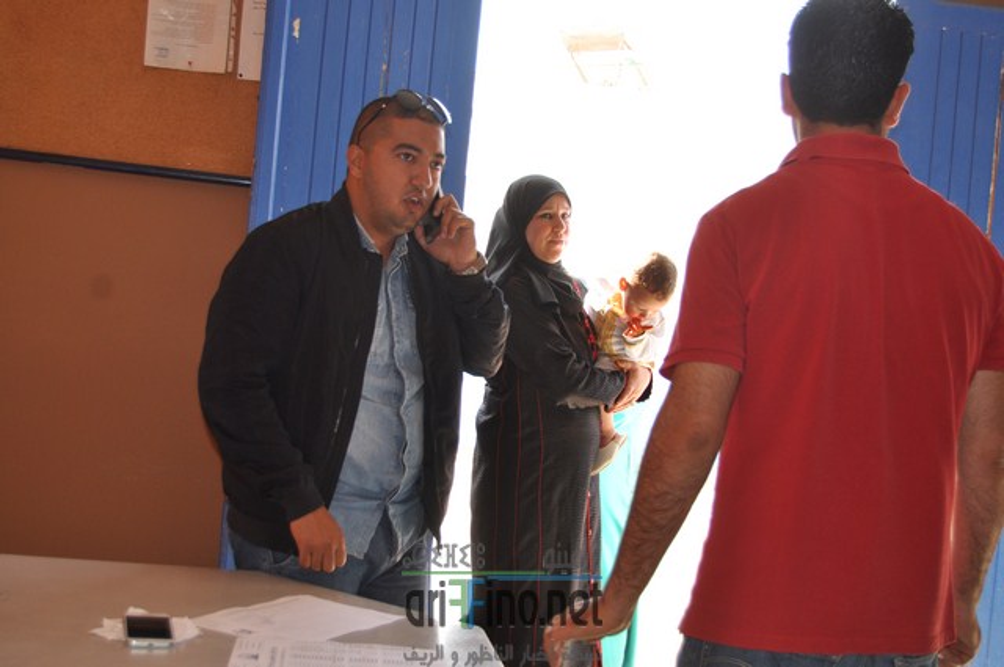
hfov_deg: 38.9
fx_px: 1421
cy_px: 334
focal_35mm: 51
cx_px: 502
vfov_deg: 26.4
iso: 400
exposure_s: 1/200
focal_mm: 34
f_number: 4.5
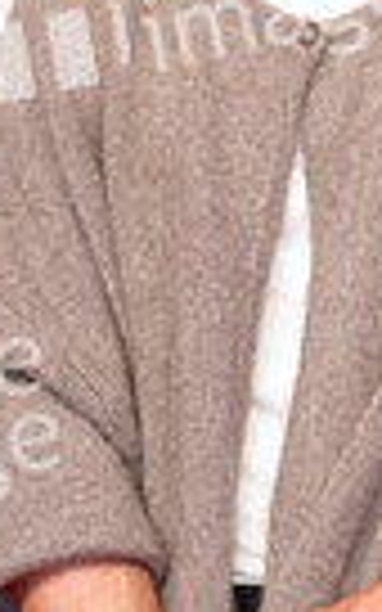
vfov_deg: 10.0
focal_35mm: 210
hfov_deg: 6.2
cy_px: 220
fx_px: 3498
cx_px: 319
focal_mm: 70
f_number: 2.8
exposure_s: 1/200
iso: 320
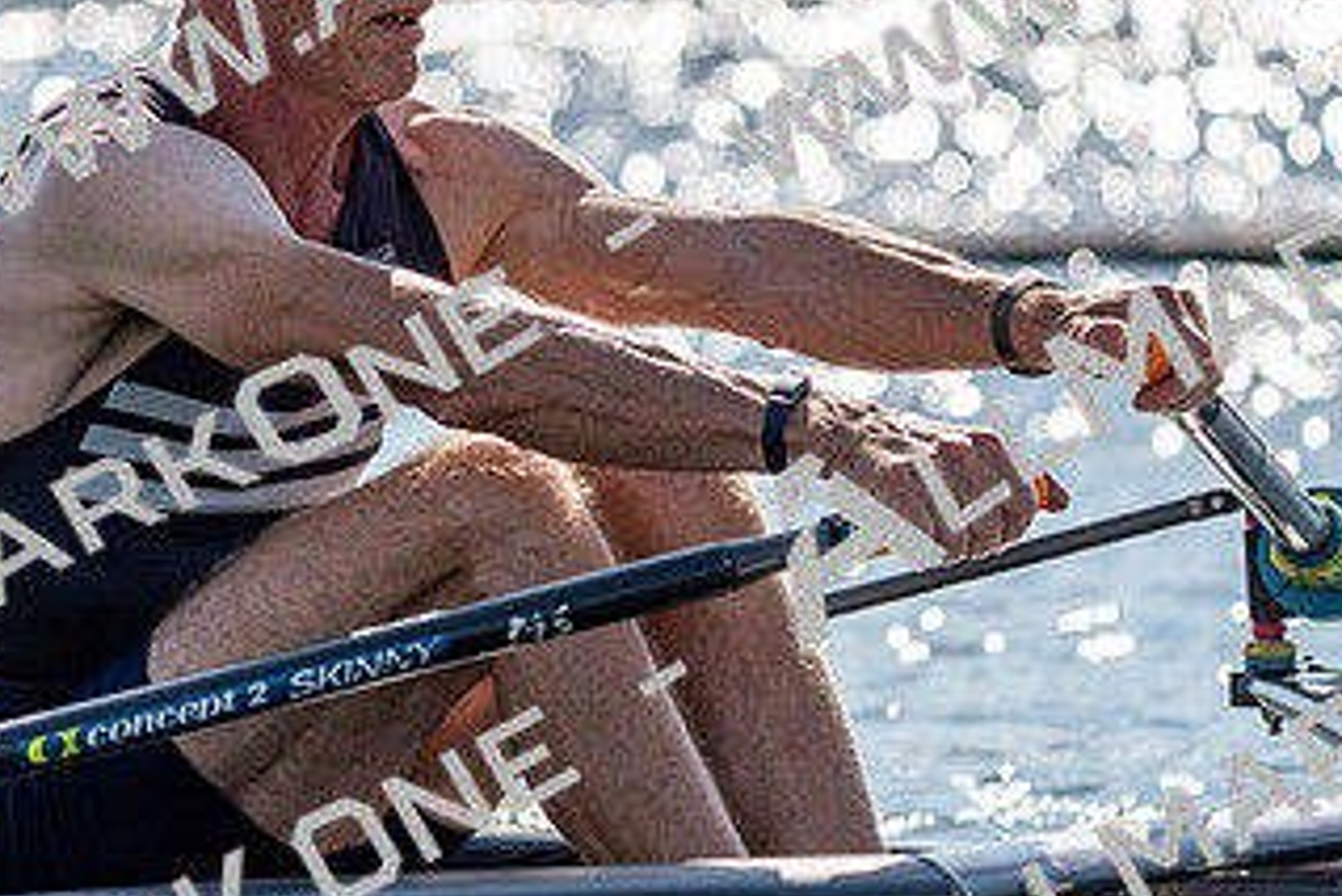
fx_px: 15999
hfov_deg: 4.8
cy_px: 254
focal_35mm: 429
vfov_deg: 3.2
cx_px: 416
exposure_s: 1/1600
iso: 160
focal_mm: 236
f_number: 5.6
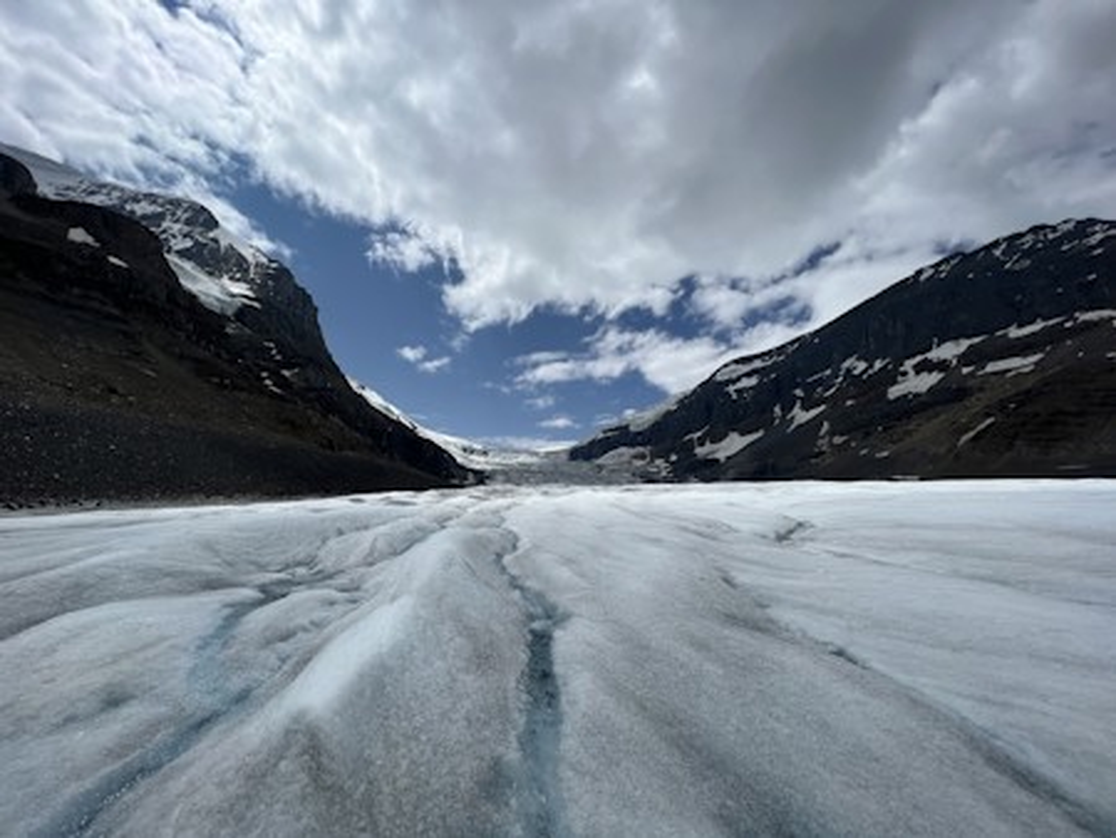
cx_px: 558
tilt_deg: +14.1
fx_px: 419
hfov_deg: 106.2
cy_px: 419
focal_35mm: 13
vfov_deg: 90.0
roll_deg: +0.5
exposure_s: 1/6494
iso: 32
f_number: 1.8
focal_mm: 1.57
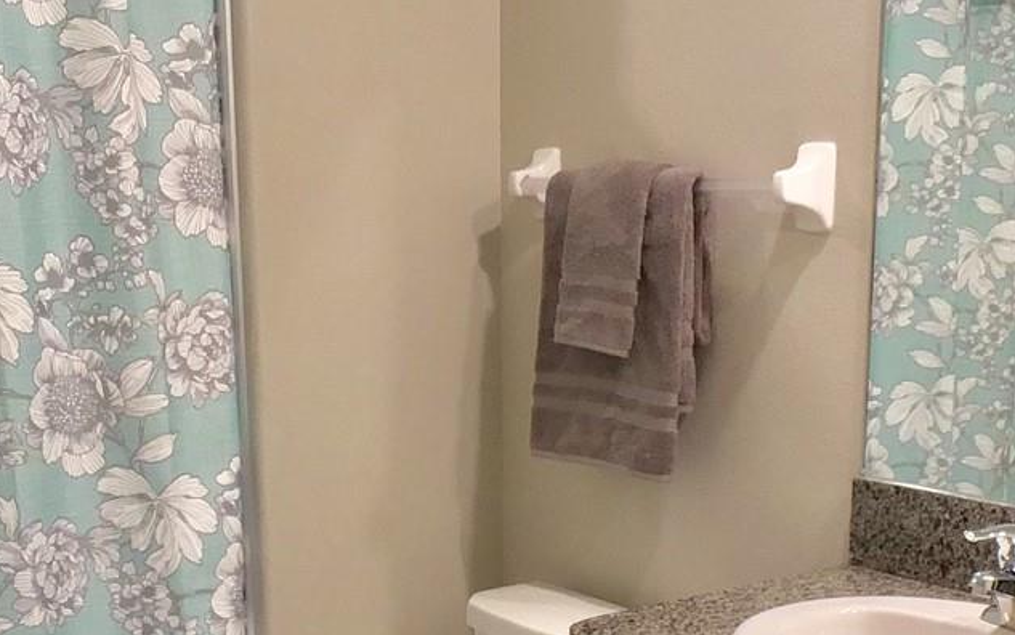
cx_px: 555
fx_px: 2297
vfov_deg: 15.4
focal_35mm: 83
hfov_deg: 24.9
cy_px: 651
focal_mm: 3.3
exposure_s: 1/30
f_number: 2.4
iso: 125
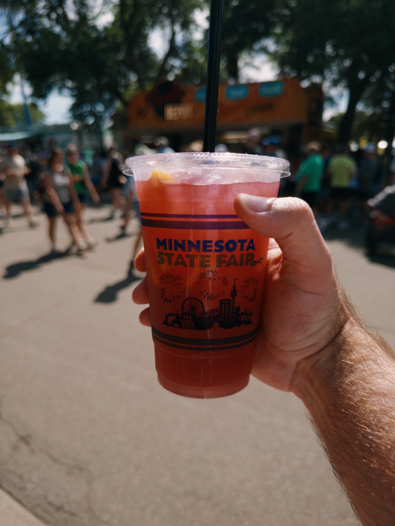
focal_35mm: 24
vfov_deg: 71.6
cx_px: 198
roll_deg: +0.5
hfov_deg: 56.8
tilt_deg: -16.0
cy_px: 263
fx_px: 365
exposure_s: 1/2506
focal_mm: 6.76
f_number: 1.78
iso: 80
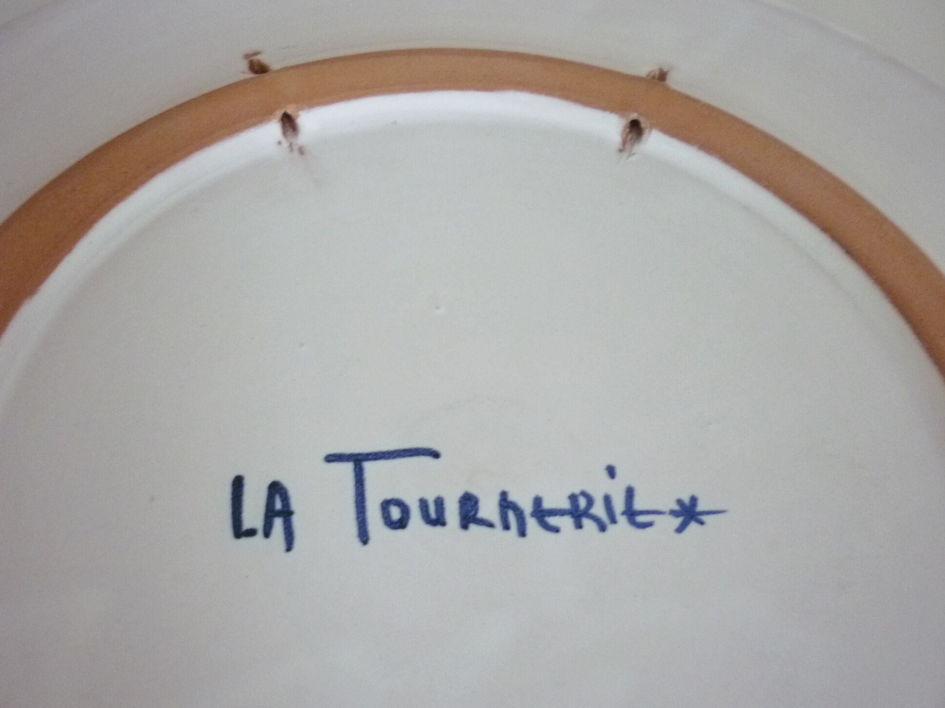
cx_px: 446
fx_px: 955
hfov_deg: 52.6
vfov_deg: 40.7
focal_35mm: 35
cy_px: 369
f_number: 2.8
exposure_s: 1/30
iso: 400
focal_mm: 5.5
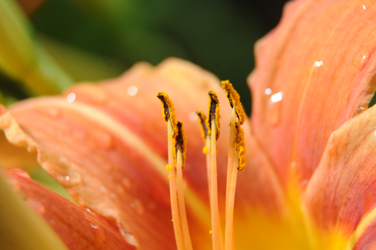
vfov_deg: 6.8
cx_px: 188
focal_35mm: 202
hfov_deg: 10.2
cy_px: 125
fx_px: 2112
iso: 800
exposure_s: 1/200
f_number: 5.6
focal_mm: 135
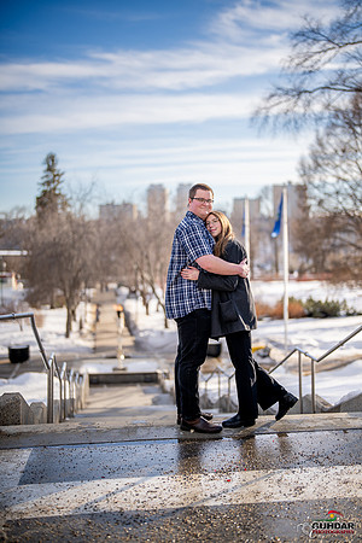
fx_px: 754
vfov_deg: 39.6
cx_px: 181
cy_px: 272
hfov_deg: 27.0
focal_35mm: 50
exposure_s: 1/6400
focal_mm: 50
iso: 100
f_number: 1.2
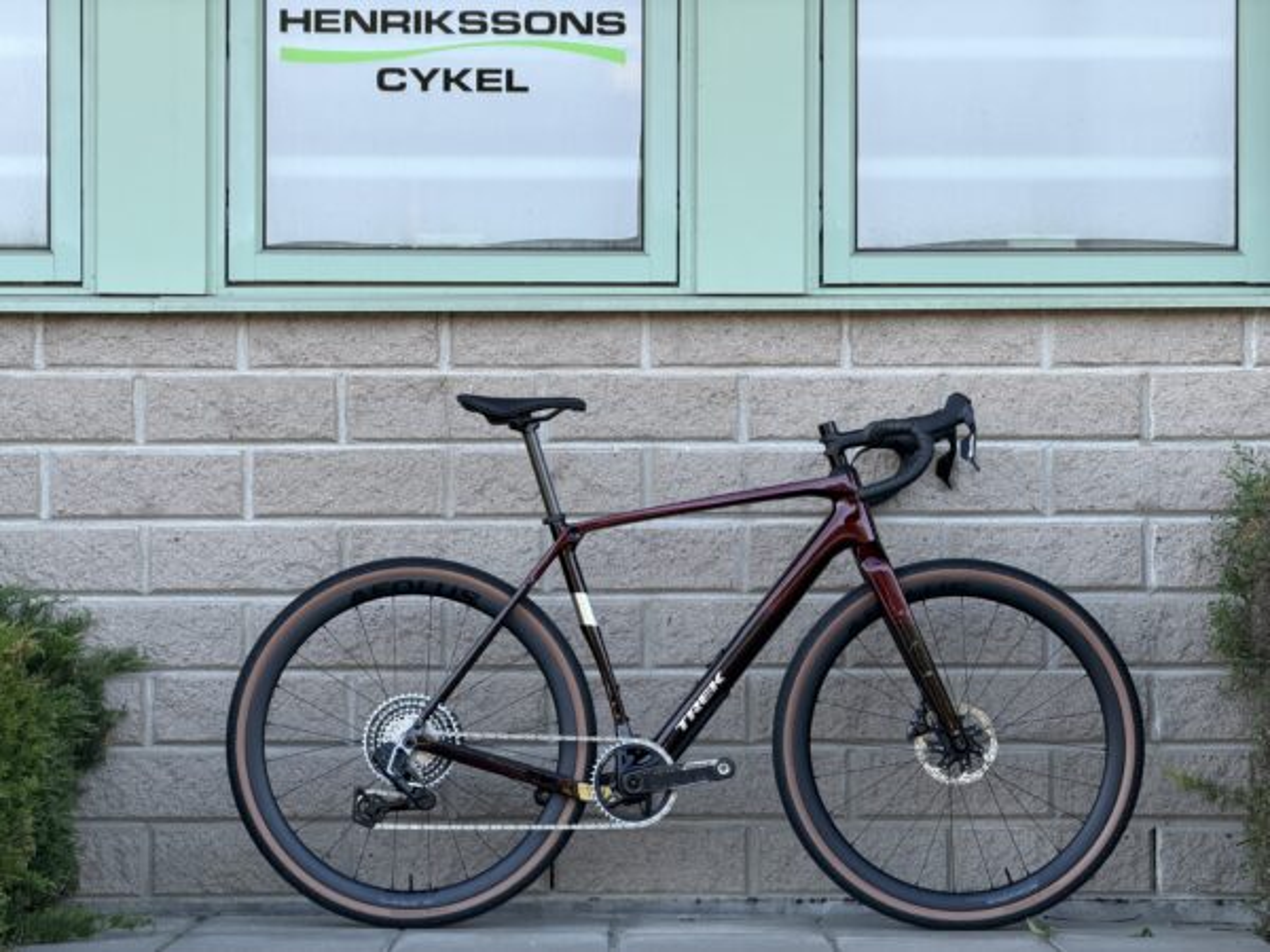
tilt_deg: +1.5
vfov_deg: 14.8
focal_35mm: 100
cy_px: 476
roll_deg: +0.1
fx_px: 3669
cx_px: 635
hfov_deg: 19.6
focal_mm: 16.89
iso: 64
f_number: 2.8
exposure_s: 1/121
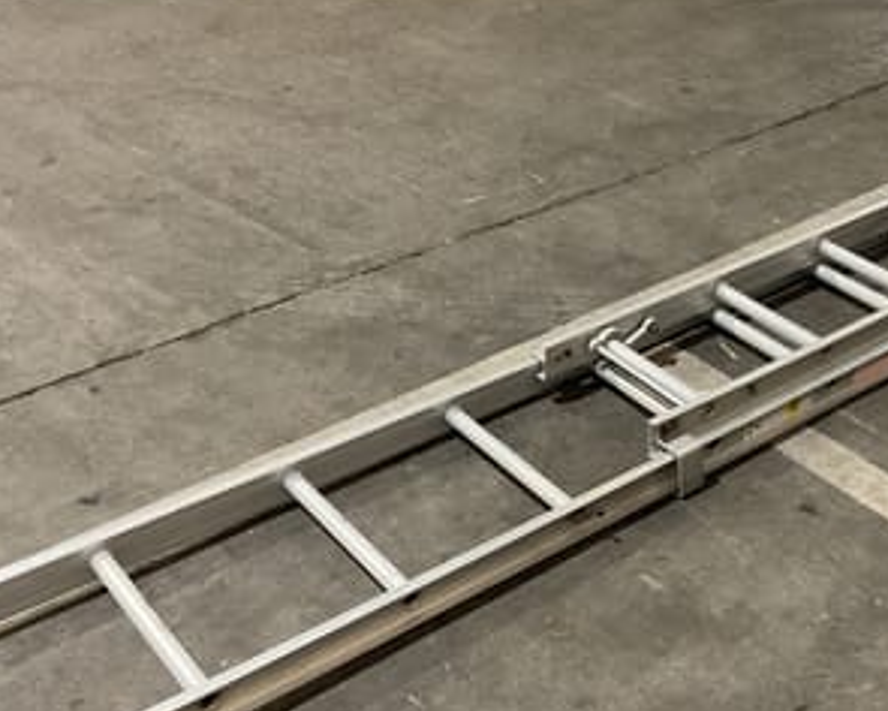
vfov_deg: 31.4
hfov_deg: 38.2
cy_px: 426
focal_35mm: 48
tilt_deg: -37.6
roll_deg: -2.5
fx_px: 1262
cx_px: 620
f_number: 1.8
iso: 200
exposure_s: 1/60
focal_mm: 3
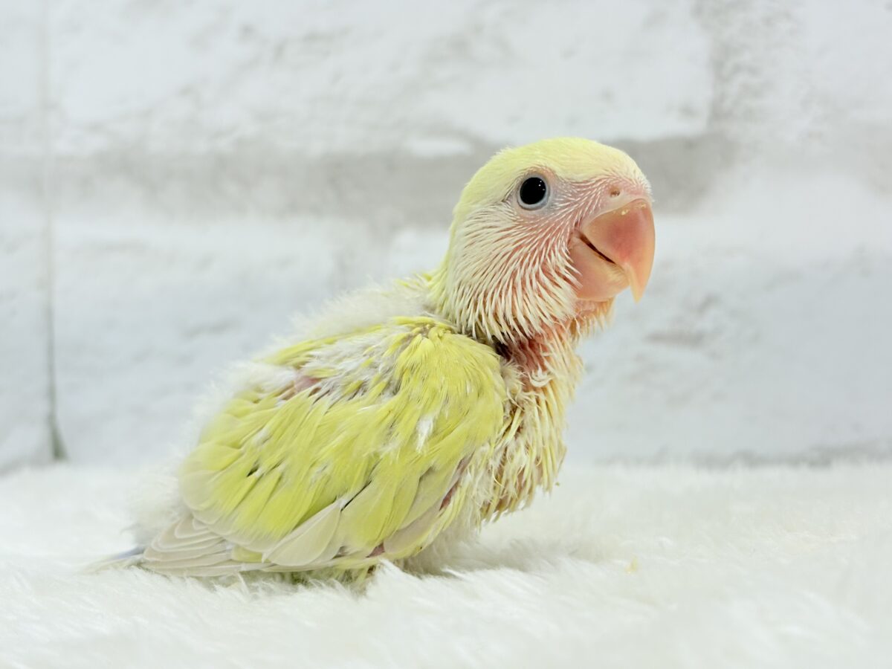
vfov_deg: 28.0
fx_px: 1340
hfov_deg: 36.8
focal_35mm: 52
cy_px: 334
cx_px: 446
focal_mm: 5.96
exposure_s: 1/100
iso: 64
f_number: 1.6
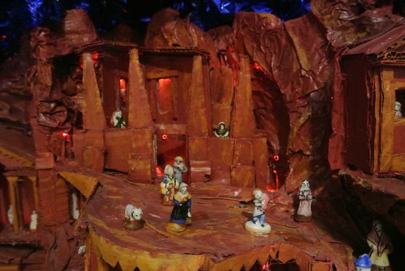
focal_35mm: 29
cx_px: 202
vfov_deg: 45.0
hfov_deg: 63.6
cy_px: 136
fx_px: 327
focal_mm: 11
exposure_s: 1/60
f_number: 3.5
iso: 3200
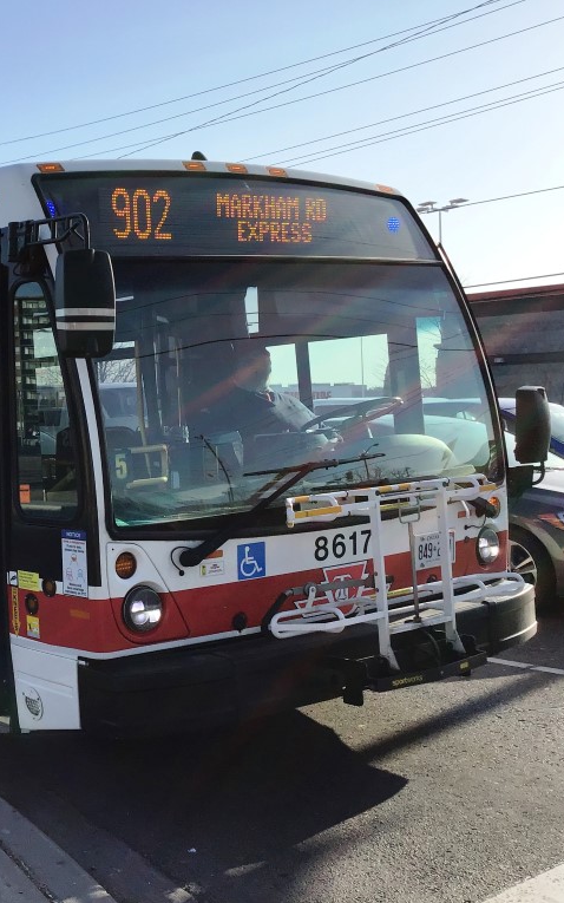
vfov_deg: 45.3
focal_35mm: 44
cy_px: 452
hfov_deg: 27.7
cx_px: 12
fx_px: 1082
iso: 25
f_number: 2.4
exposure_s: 1/1164
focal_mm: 3.3
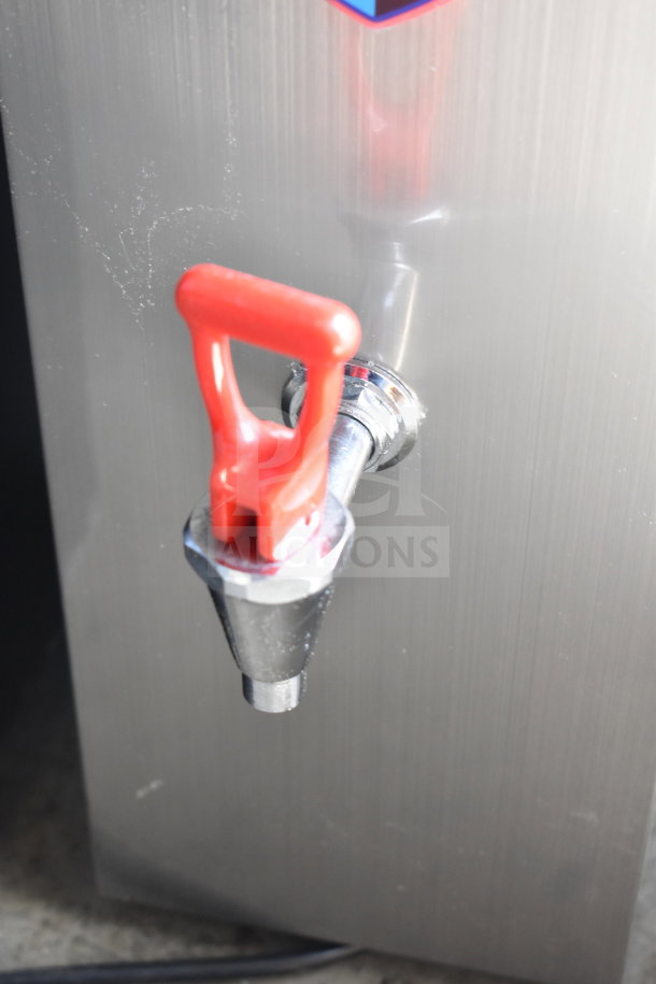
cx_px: 328
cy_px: 492
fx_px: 1968
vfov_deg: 28.1
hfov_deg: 18.9
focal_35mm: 72
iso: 1800
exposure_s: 1/80
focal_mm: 48
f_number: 5.3
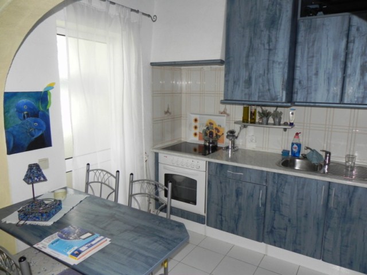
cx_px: 184
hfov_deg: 67.3
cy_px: 138
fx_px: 276
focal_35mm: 26
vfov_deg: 53.1
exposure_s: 1/82.4
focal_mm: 4.6
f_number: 3.2
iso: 160
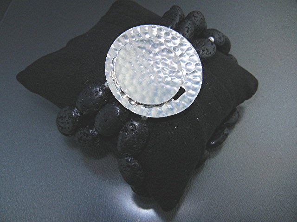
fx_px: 257
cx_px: 148
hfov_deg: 60.0
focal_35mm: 30
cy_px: 111
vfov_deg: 46.8
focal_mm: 5.4
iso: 210
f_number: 7
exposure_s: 1/30
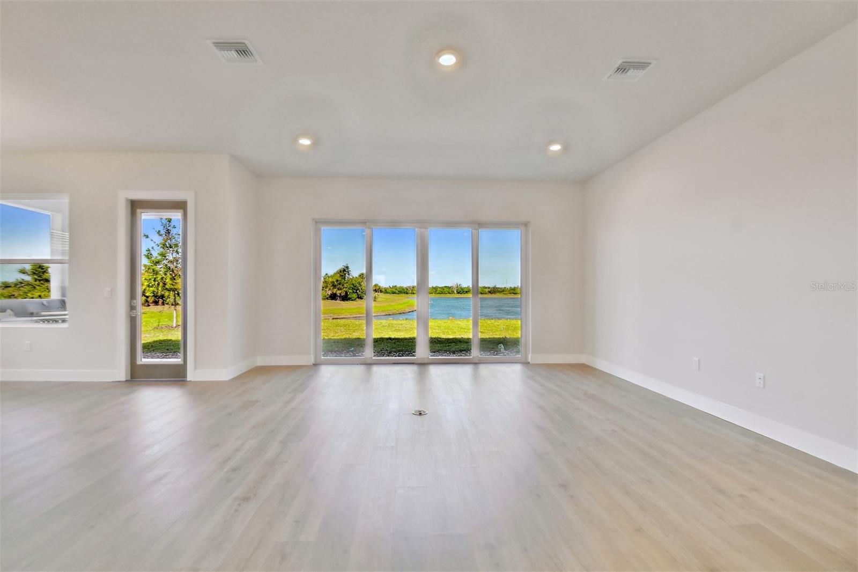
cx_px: 429
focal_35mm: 15
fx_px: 357
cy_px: 286
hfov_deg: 100.4
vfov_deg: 77.3
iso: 100
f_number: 7.1
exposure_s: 1/640
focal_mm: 10
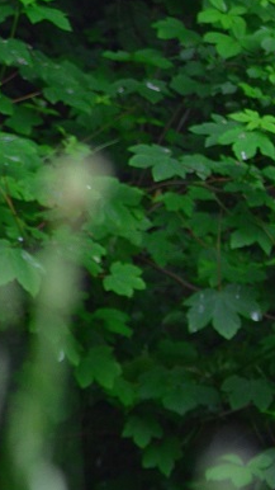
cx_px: -75
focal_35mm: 507
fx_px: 6575
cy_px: 534
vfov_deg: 4.3
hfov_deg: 2.4
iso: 800
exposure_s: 1/100
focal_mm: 122
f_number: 5.6
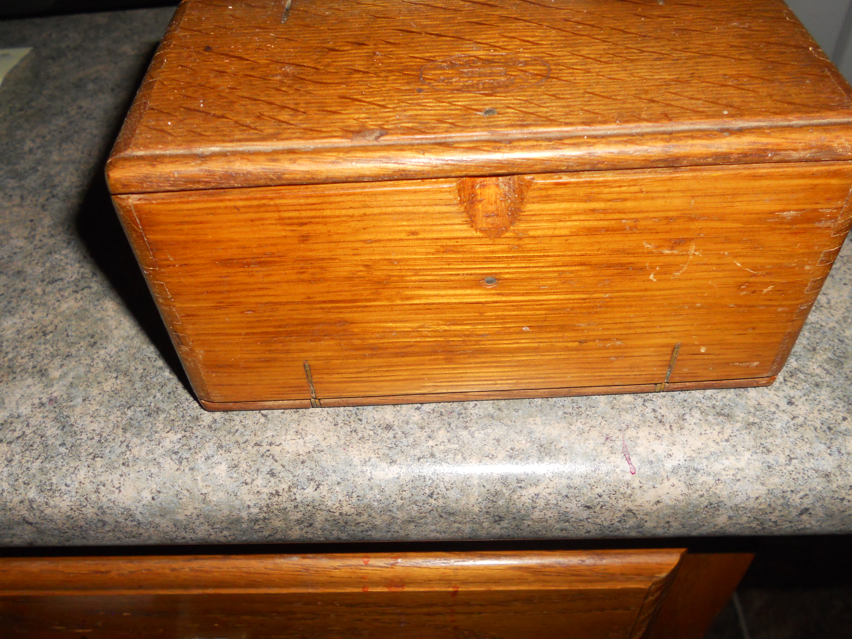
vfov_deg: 44.2
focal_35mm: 32
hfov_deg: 56.8
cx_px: 426
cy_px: 320
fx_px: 788
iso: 200
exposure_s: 1/25
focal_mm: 5.8
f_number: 8.8
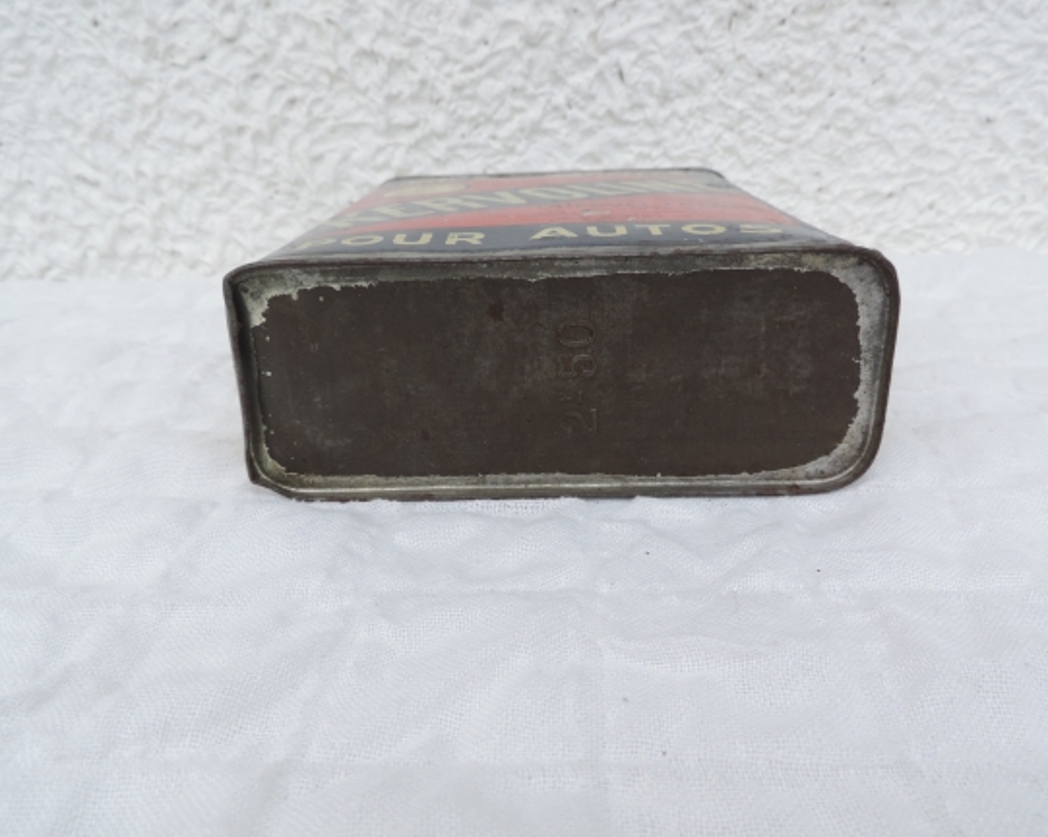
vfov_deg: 54.9
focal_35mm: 26
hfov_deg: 66.1
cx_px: 513
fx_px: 806
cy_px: 426
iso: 80
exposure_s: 1/200
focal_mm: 4.3
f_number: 3
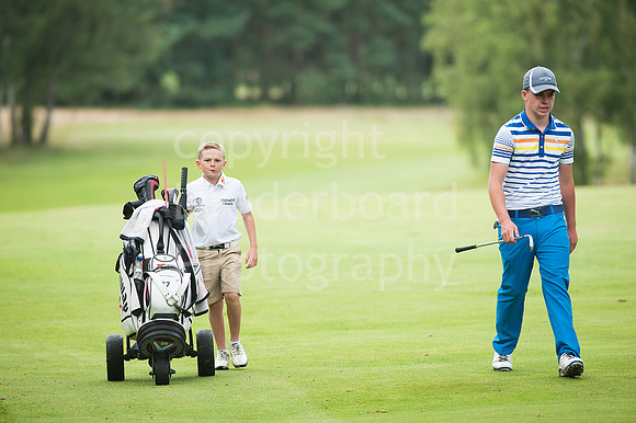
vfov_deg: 4.6
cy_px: 212
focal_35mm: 300
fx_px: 5297
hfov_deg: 6.9
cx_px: 318
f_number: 5
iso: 400
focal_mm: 300
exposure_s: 1/1000
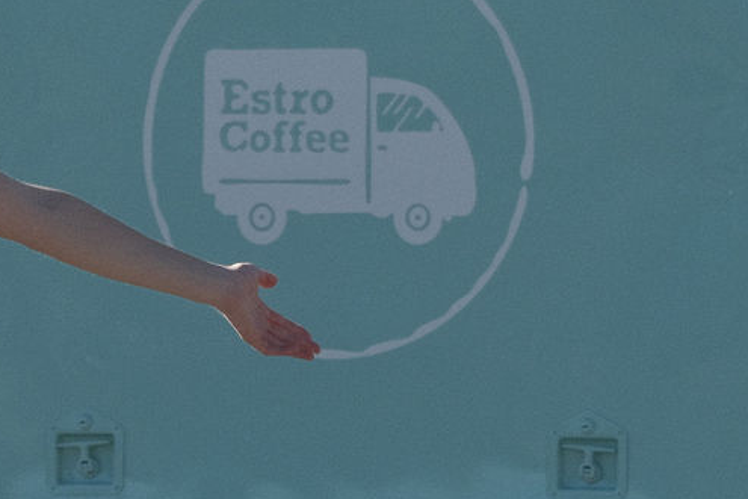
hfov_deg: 3.7
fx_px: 11614
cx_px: 171
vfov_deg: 2.5
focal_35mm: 559
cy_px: 386
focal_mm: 90
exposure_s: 1/3200
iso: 160
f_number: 2
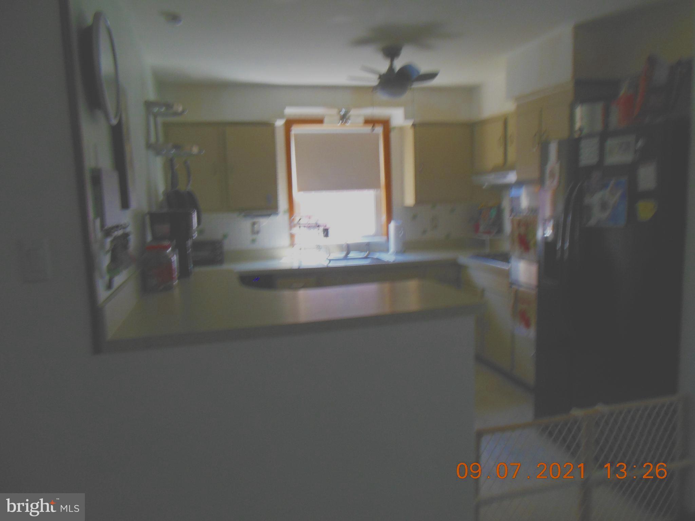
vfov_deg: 54.9
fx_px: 502
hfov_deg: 69.4
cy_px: 260
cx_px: 348
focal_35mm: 25
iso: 320
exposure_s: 1/30
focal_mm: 4.5
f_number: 3.2
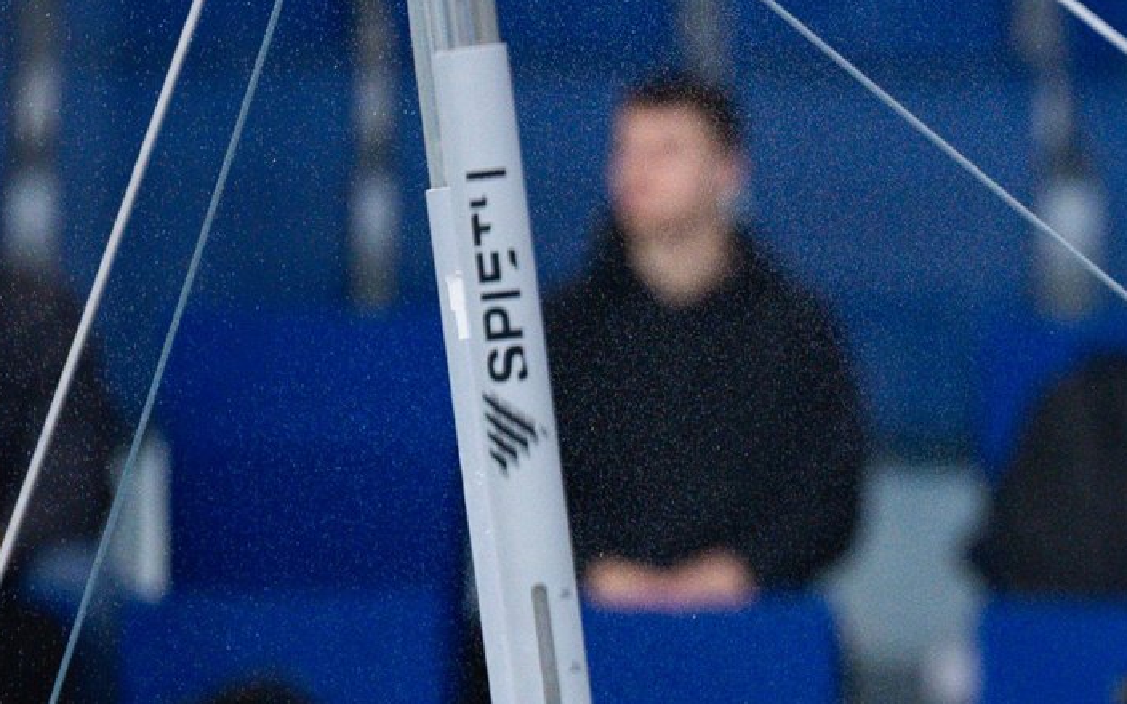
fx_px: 25247
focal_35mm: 822
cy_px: 633
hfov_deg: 2.6
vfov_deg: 1.6
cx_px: 1762
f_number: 2.8
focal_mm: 200
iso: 2000
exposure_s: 1/1000
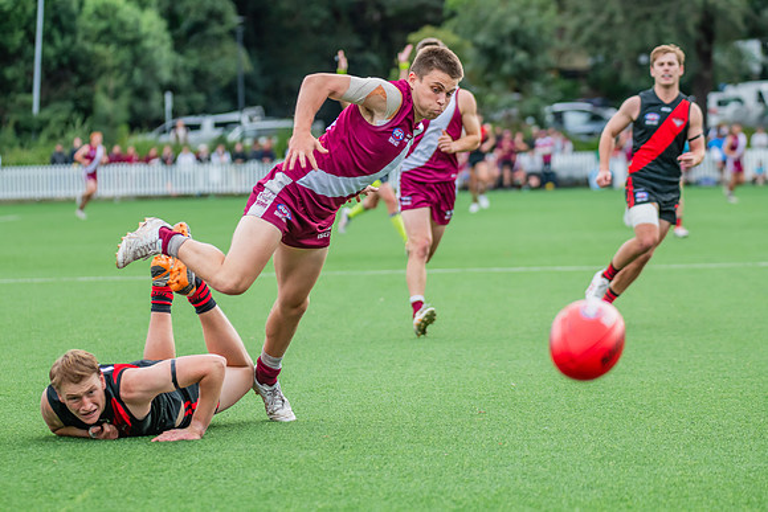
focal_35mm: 180
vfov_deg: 7.6
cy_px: 262
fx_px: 3843
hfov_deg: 11.4
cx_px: 364
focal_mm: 170
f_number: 4.5
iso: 800
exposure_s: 1/1250
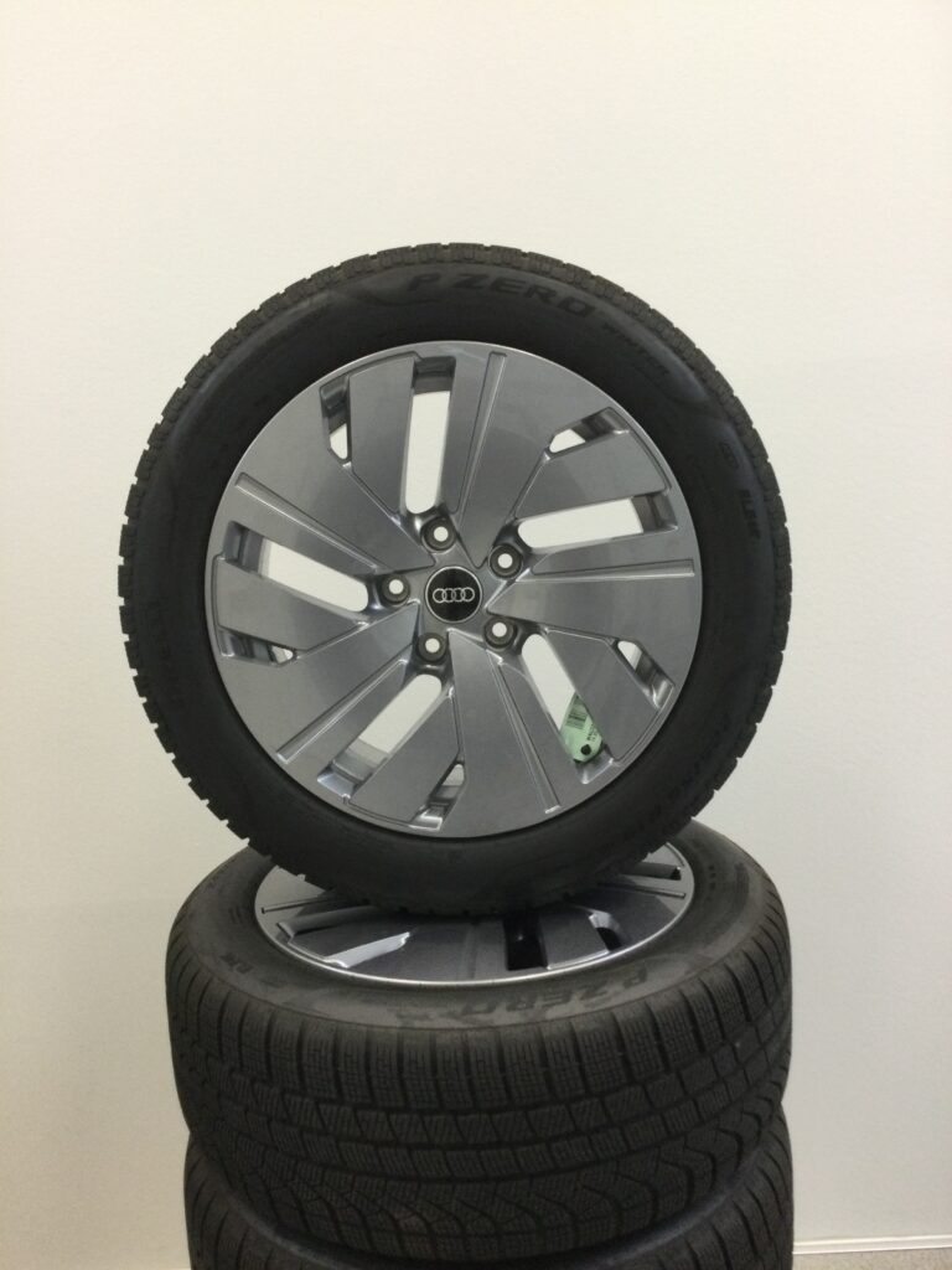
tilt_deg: -11.0
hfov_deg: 45.4
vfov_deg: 58.4
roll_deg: +4.7
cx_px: 476
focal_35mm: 31
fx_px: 1137
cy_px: 635
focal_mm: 3.3
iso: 125
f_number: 2.4
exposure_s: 1/33
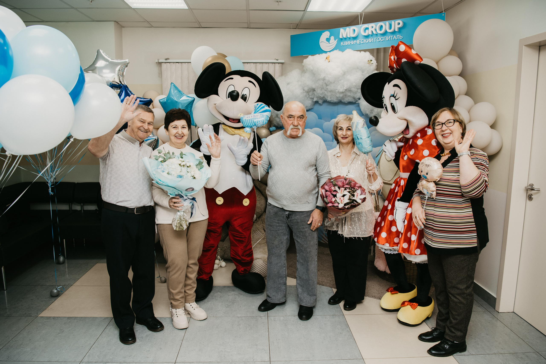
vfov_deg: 50.2
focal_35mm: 26
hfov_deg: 70.2
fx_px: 388
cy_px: 182
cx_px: 273
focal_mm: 24
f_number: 4
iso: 160
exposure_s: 1/160
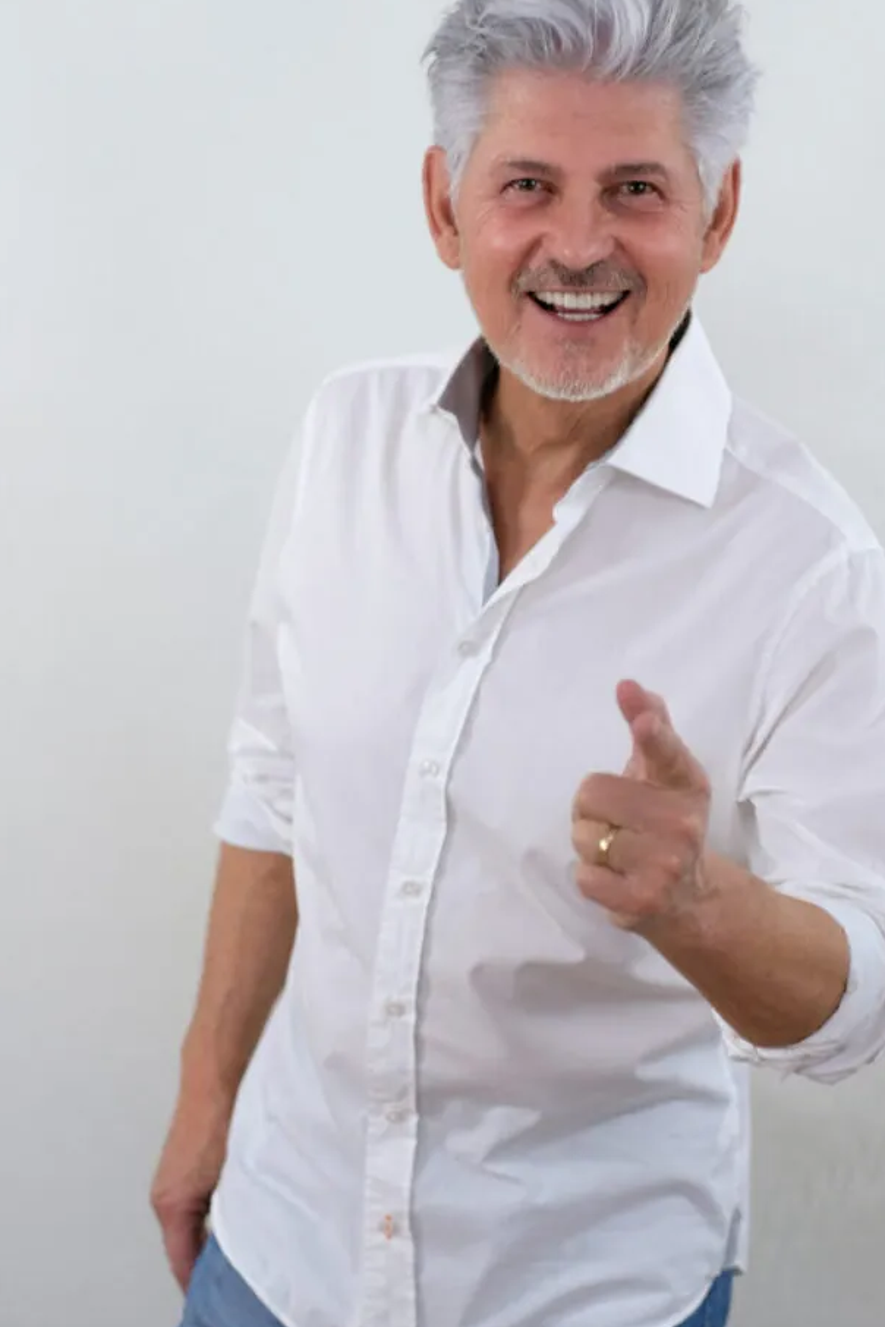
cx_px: 496
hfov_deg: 14.4
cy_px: 638
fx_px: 3500
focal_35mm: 95
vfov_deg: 21.5
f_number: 2.5
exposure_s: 1/40
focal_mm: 56
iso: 500
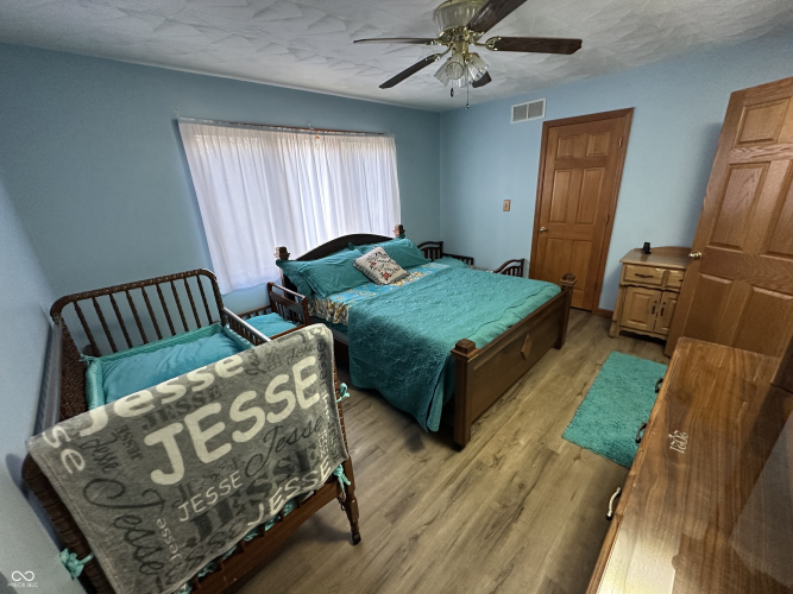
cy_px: 297
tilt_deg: -19.9
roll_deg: +3.1
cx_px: 396
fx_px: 321
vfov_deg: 85.7
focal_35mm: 14
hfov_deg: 102.1
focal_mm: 2.22
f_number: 2.2
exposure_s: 1/61
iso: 320
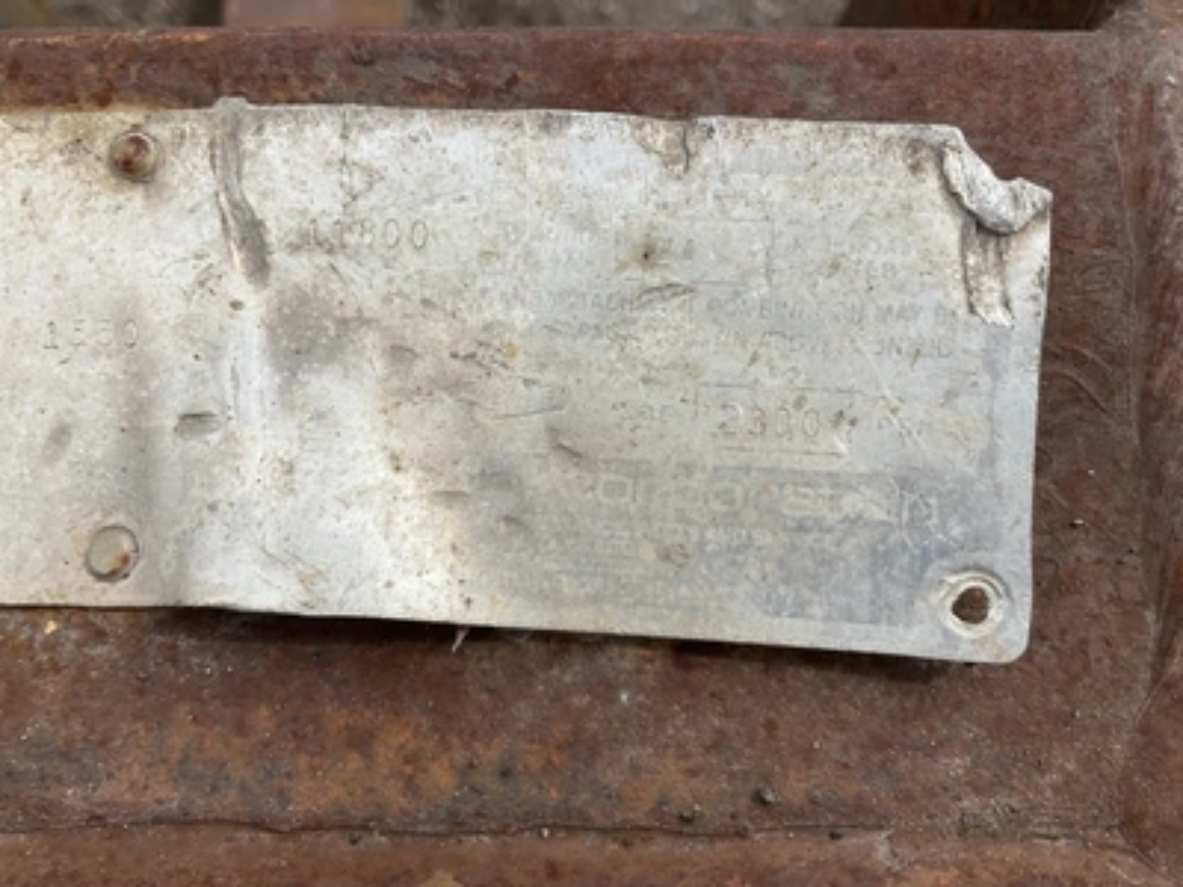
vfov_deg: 48.2
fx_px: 991
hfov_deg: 61.7
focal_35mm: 29
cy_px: 444
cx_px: 592
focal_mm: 3
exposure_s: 1/1250
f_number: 1.8
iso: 25
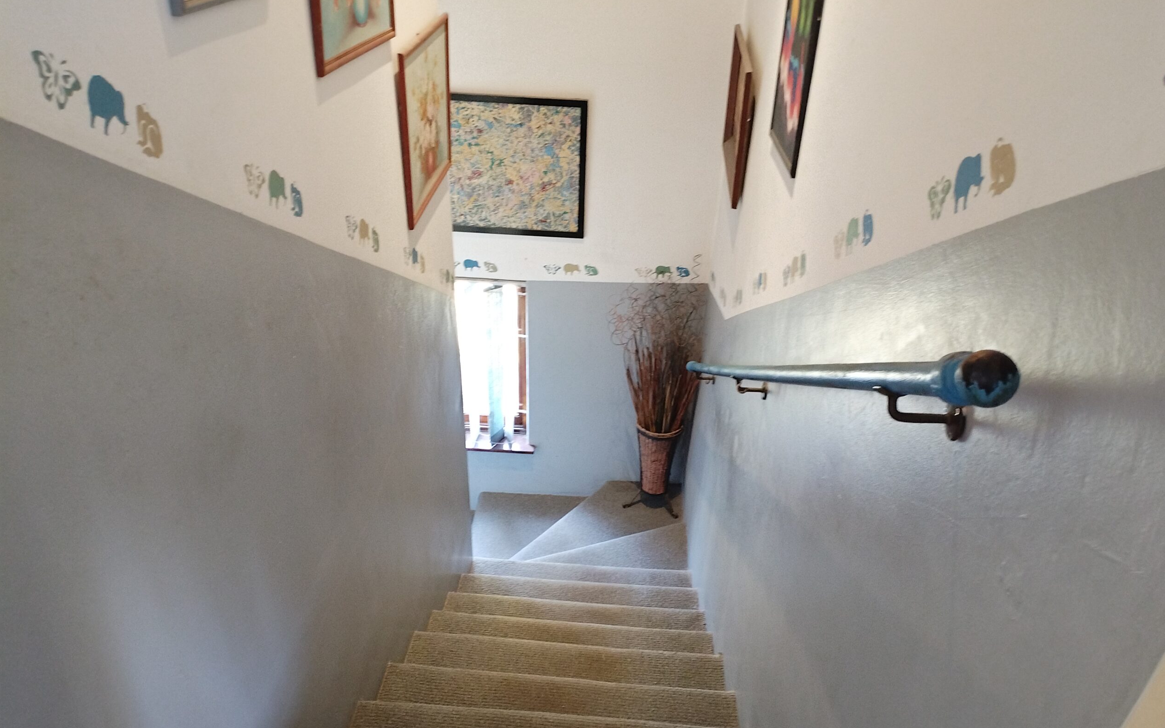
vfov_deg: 44.3
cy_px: 432
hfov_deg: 66.5
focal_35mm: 28
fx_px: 889
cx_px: 590
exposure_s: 1/15
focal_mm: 4.25
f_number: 1.8
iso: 854
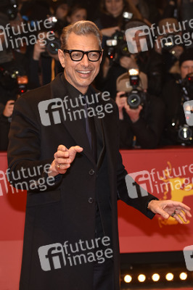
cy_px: 145
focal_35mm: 105
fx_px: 846
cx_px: 96
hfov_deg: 13.0
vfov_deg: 19.5
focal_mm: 70
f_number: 3.5
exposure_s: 1/320
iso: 640
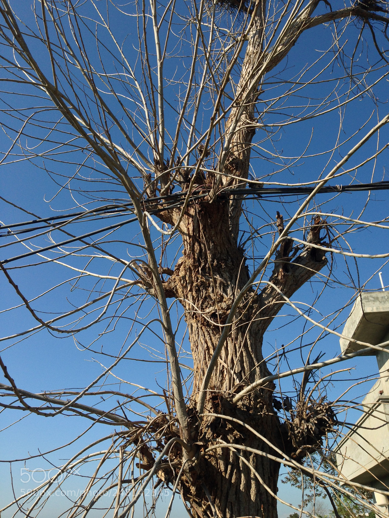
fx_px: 494
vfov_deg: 55.4
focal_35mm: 33
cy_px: 259
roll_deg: -0.1
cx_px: 194
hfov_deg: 42.9
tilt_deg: +30.4
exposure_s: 1/1427
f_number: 2.4
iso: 50
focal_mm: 4.12
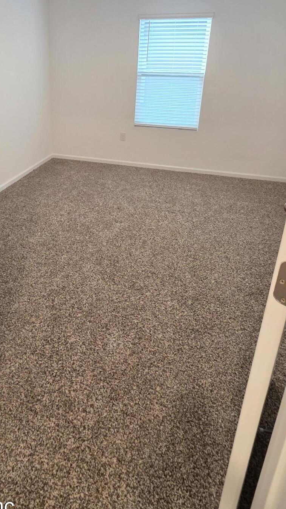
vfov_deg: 80.6
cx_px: 102
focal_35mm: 21
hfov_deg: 52.8
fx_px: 283
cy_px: 163
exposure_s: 1/60
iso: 400
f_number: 1.9
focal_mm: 2.2
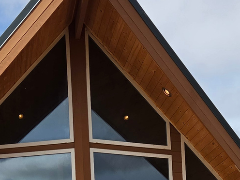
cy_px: 262
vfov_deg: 14.6
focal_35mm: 95
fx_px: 659
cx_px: 129
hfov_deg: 20.6
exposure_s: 1/3778
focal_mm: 5.4
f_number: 1.8
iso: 80
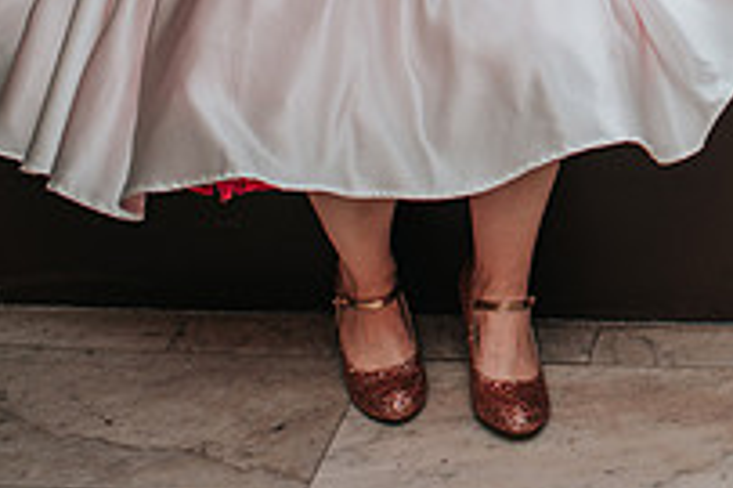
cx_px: 887
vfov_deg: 12.7
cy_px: -214
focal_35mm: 103
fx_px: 2095
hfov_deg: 18.7
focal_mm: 35
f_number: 3.2
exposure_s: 1/200
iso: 220
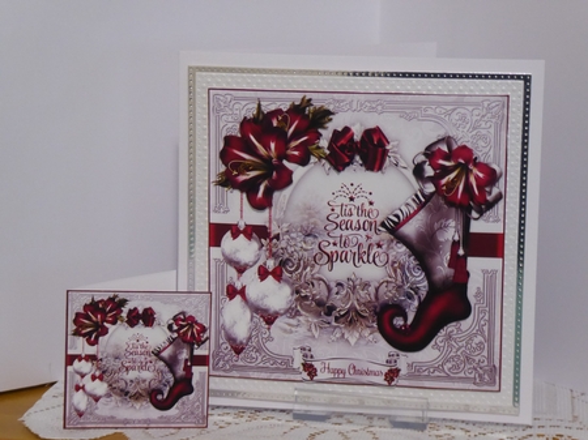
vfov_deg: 15.1
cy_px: 220
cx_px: 294
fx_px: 1664
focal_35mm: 98
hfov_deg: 20.0
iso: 800
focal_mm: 16.1
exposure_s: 1/8
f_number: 4.9
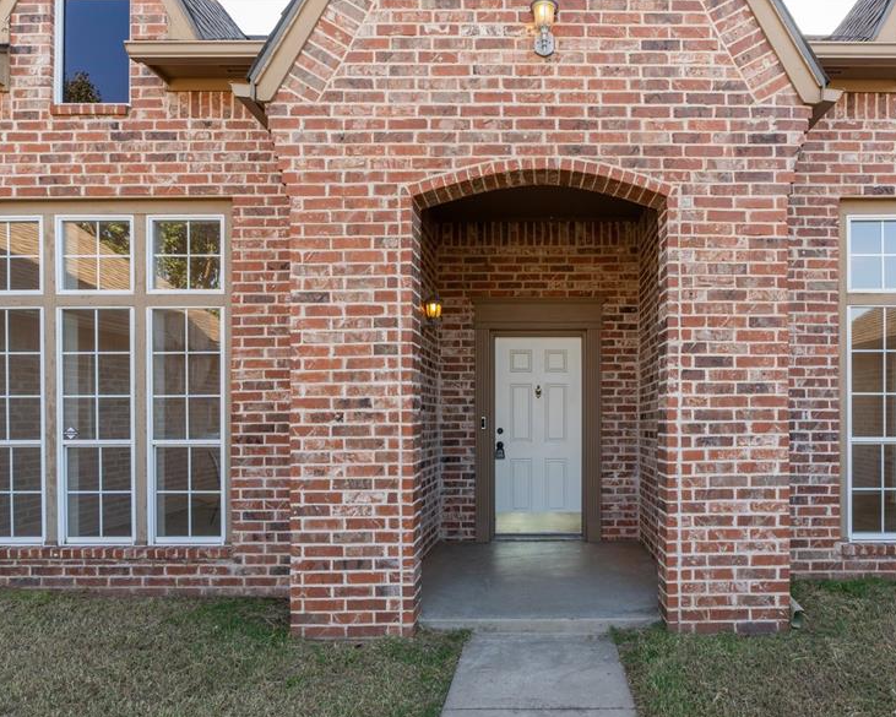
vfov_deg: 62.7
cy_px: 414
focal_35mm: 22
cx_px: 540
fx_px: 585
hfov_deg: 74.1
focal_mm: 11.2
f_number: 8
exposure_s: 1/50
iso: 200
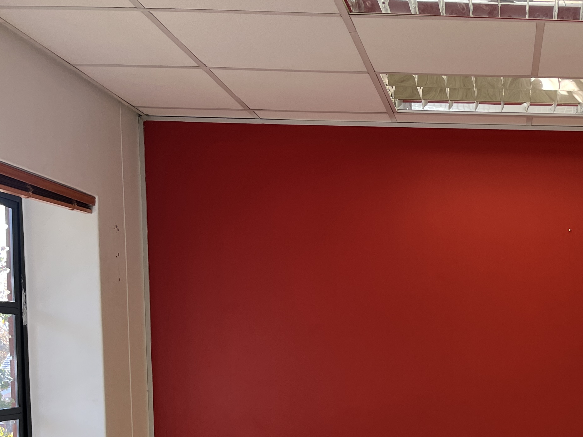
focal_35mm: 56
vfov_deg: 25.1
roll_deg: -0.1
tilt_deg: -5.1
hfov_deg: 32.0
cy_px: 418
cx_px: 564
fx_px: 943
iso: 32
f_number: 1.6
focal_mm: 5.1
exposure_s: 1/100
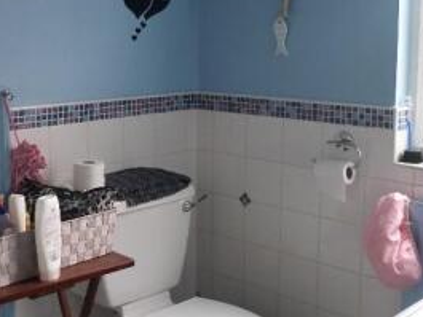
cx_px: 130
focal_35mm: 55
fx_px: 672
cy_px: 130
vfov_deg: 26.5
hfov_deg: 34.5
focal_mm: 4.5
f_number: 2.8
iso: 160
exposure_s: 1/60
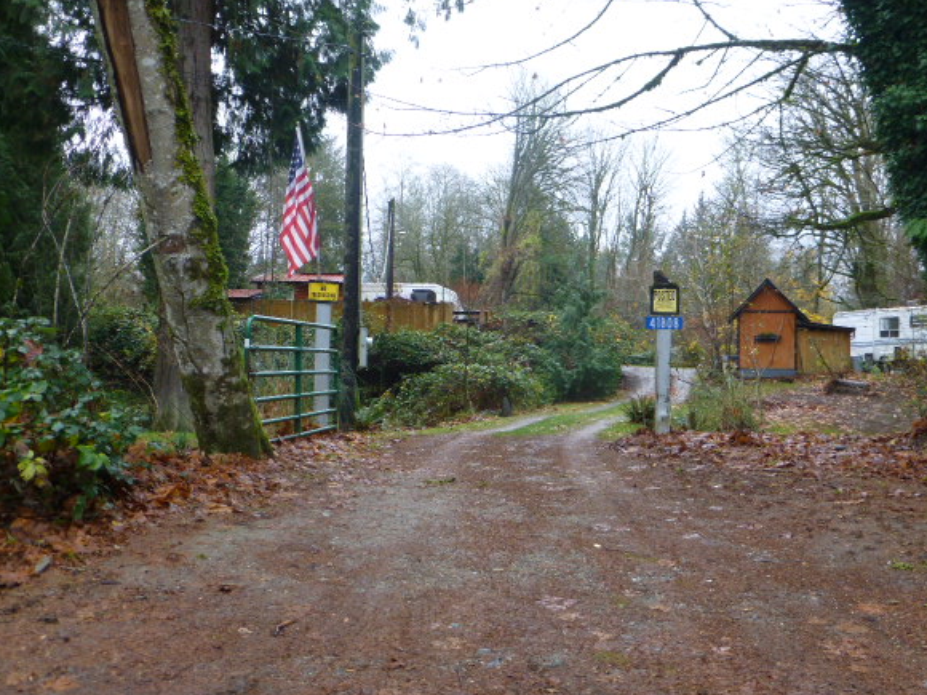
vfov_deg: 33.6
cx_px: 503
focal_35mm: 43
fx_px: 1152
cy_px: 353
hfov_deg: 43.8
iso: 200
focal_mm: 6.9
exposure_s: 1/60
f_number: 3.9
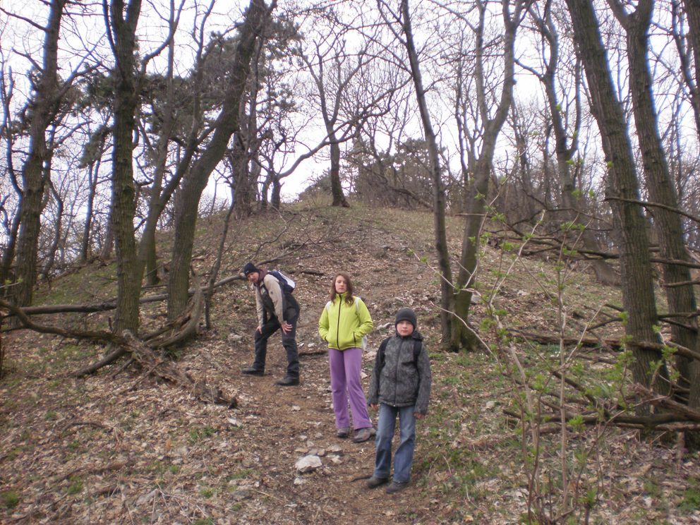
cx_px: 350
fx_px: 768
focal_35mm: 38
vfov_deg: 37.7
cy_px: 262
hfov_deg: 49.0
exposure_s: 1/320
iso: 100
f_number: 3.1
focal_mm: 6.3
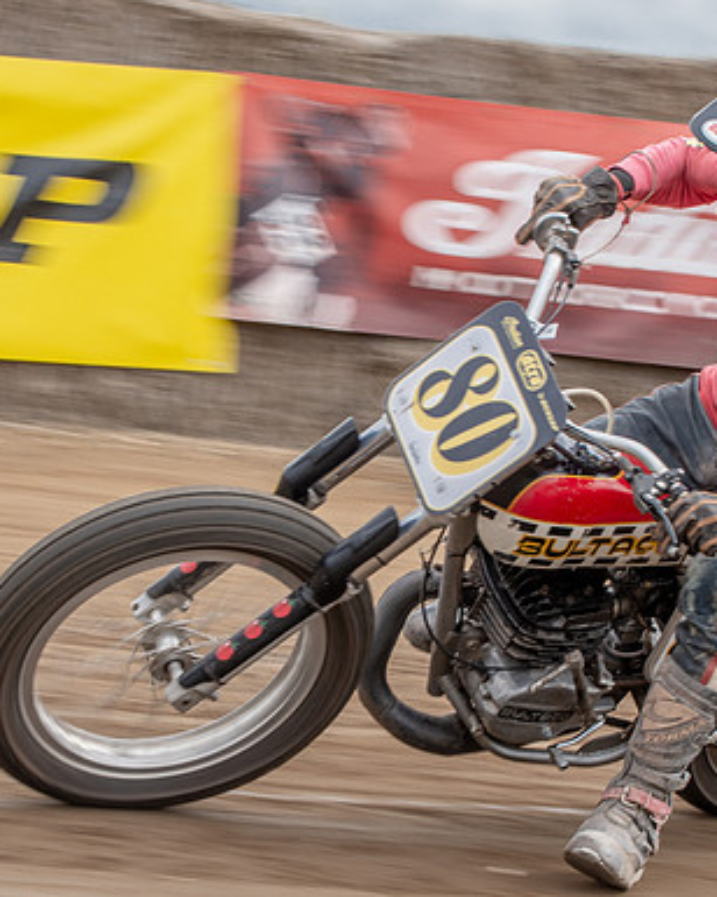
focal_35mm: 196
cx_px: 320
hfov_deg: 7.9
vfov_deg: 9.9
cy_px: 416
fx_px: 5199
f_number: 10
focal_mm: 66
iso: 200
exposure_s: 1/160
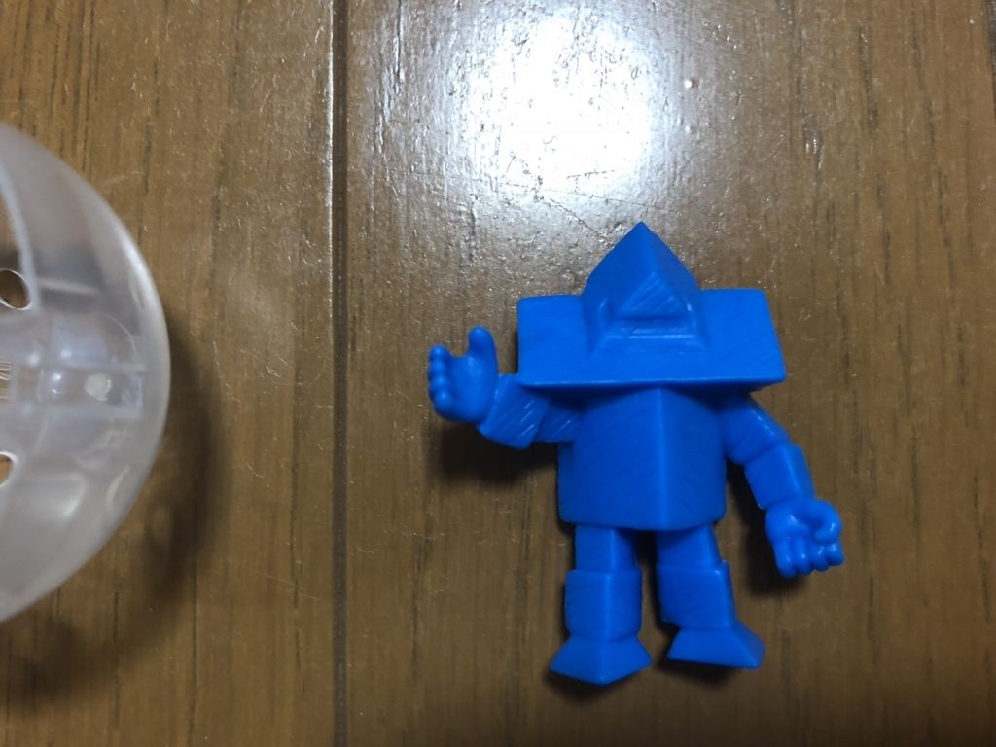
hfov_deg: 61.7
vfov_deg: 48.2
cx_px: 498
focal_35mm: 29
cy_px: 374
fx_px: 834
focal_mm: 3.99
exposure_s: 1/7
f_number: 1.8
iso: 100
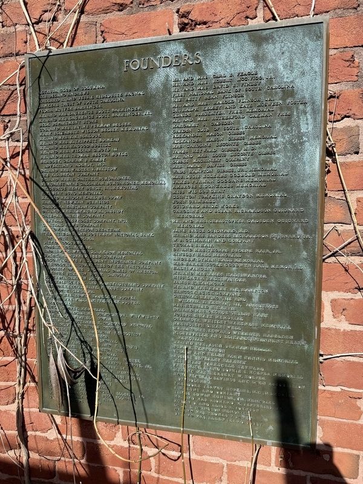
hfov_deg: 56.8
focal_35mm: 24
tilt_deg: -5.6
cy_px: 242
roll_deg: +0.6
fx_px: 336
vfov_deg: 71.6
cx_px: 182
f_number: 1.78
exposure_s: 1/3021
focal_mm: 6.76
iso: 80
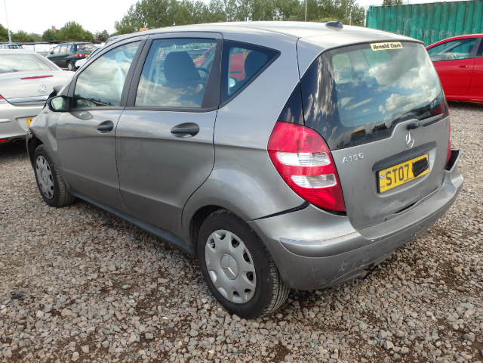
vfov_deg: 41.8
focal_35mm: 34
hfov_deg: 54.0
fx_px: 474
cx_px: 242
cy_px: 182
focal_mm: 6.1
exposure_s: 1/200
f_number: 4.4
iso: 125
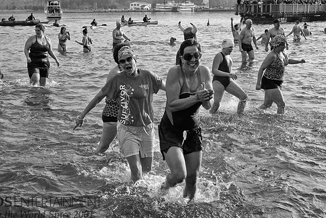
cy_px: 96
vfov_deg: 21.6
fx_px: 571
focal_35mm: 63
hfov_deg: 31.8
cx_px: 137
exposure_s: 1/350
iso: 320
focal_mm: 34
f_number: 8
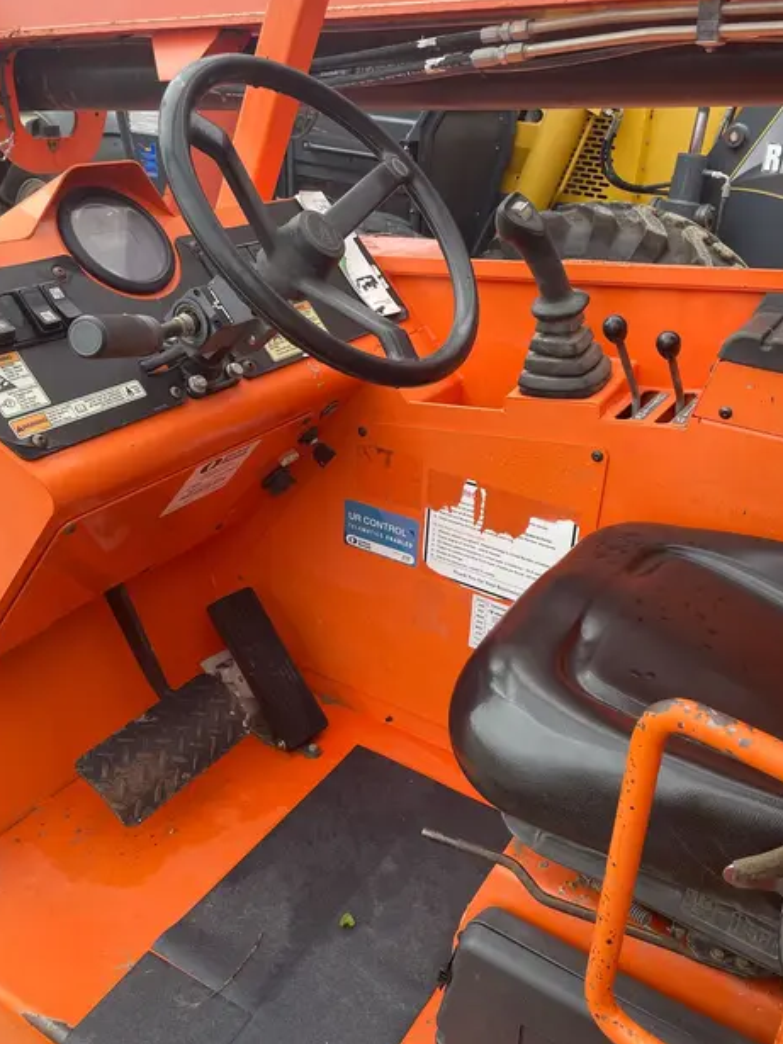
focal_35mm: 31
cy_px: 498
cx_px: 431
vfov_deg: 58.3
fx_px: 935
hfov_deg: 45.4
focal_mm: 4.2
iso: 32
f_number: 1.6
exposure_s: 1/336
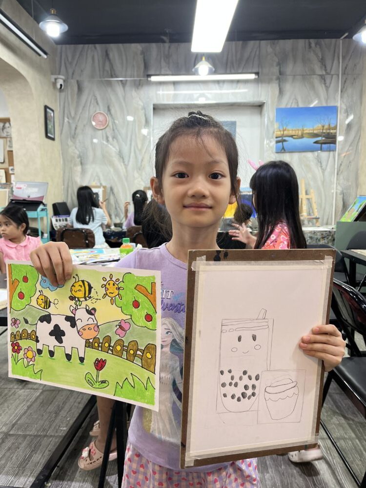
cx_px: 183
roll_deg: +1.4
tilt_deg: -7.2
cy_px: 244
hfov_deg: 53.1
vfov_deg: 67.3
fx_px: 367
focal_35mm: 26
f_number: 1.6
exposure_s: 1/100
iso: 125
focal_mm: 5.1
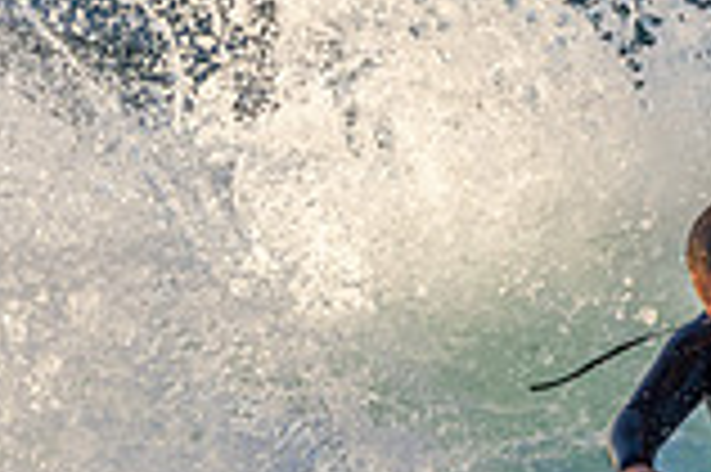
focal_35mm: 2762
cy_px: 609
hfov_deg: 0.7
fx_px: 54492
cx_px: 688
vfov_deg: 0.5
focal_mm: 500
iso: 560
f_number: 5.6
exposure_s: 1/1250
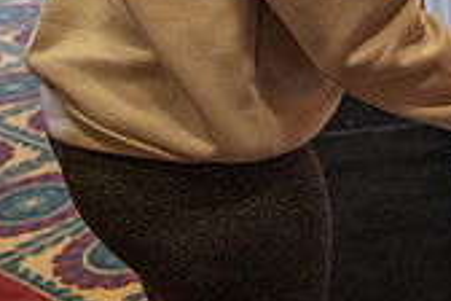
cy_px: -187
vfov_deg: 14.9
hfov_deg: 21.8
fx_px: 1040
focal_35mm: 83
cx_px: 604
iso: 1000
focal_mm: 24
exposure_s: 1/250
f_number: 3.2
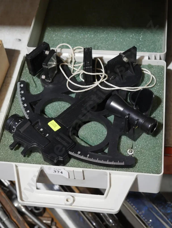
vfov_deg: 31.2
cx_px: 86
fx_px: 410
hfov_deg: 23.7
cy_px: 114
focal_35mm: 62
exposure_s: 1/80
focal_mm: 31
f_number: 5.4
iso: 1250
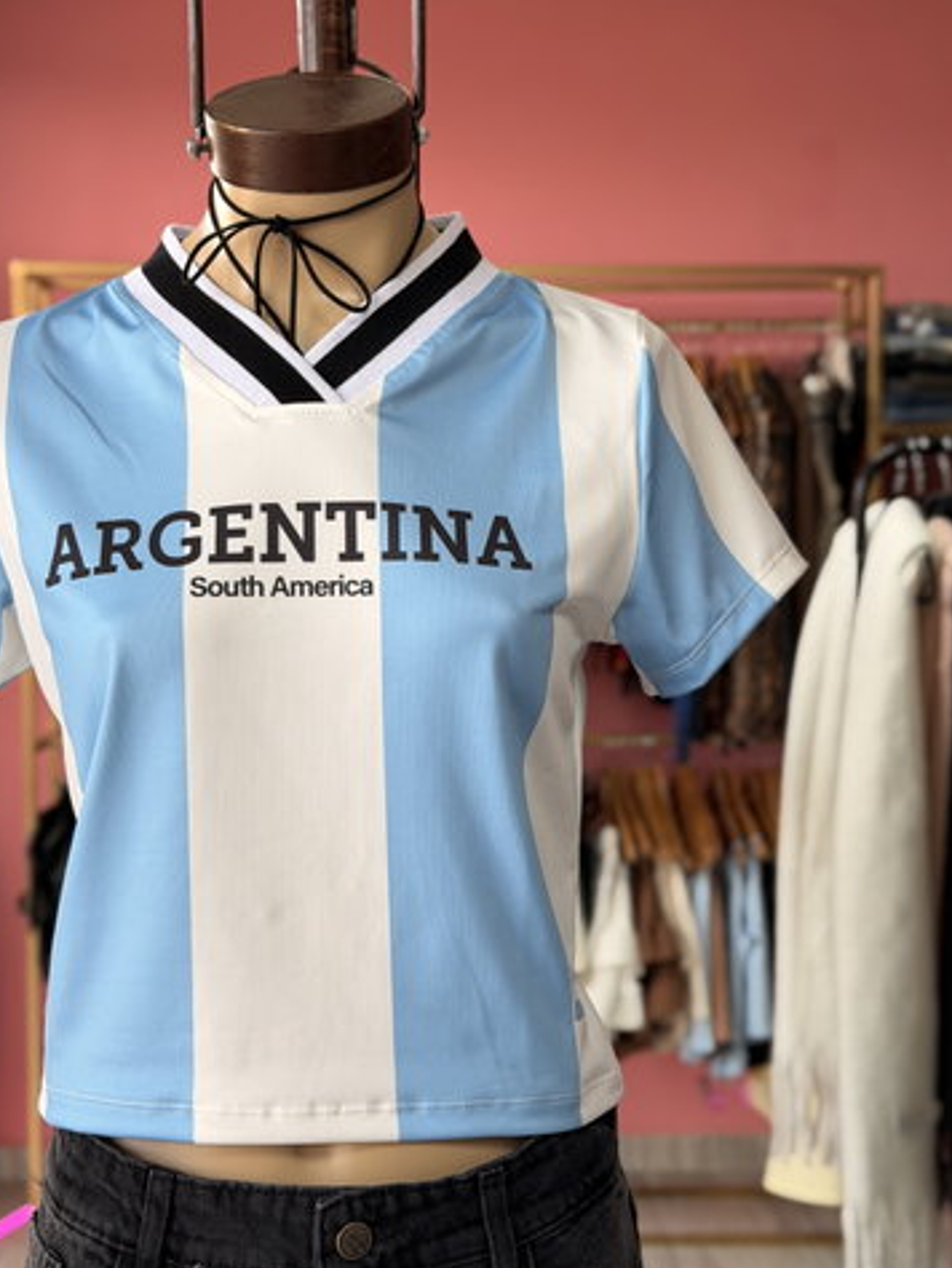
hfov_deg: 27.1
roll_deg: -0.2
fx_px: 1978
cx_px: 452
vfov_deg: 35.5
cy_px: 646
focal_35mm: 54
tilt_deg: -4.4
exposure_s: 1/148
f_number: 1.78
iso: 50
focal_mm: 6.76
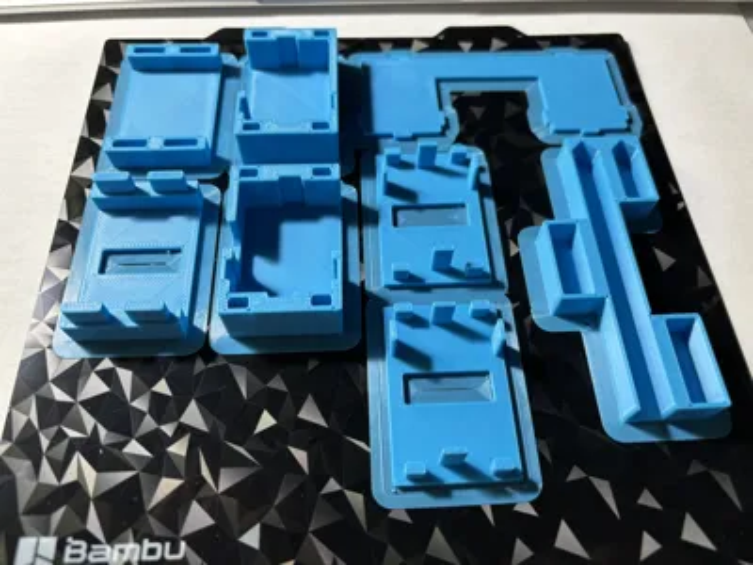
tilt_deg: -61.4
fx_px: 566
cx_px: 376
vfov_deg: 53.1
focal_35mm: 26
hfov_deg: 67.3
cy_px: 282
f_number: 1.6
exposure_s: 1/50
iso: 100
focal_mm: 5.96
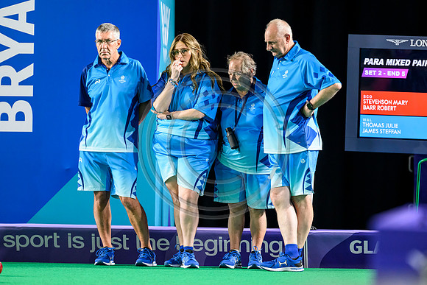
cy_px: 142
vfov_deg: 3.4
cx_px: 214
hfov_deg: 5.2
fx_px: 4745
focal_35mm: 400
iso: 4000
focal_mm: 400
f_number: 3.5
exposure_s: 1/1000
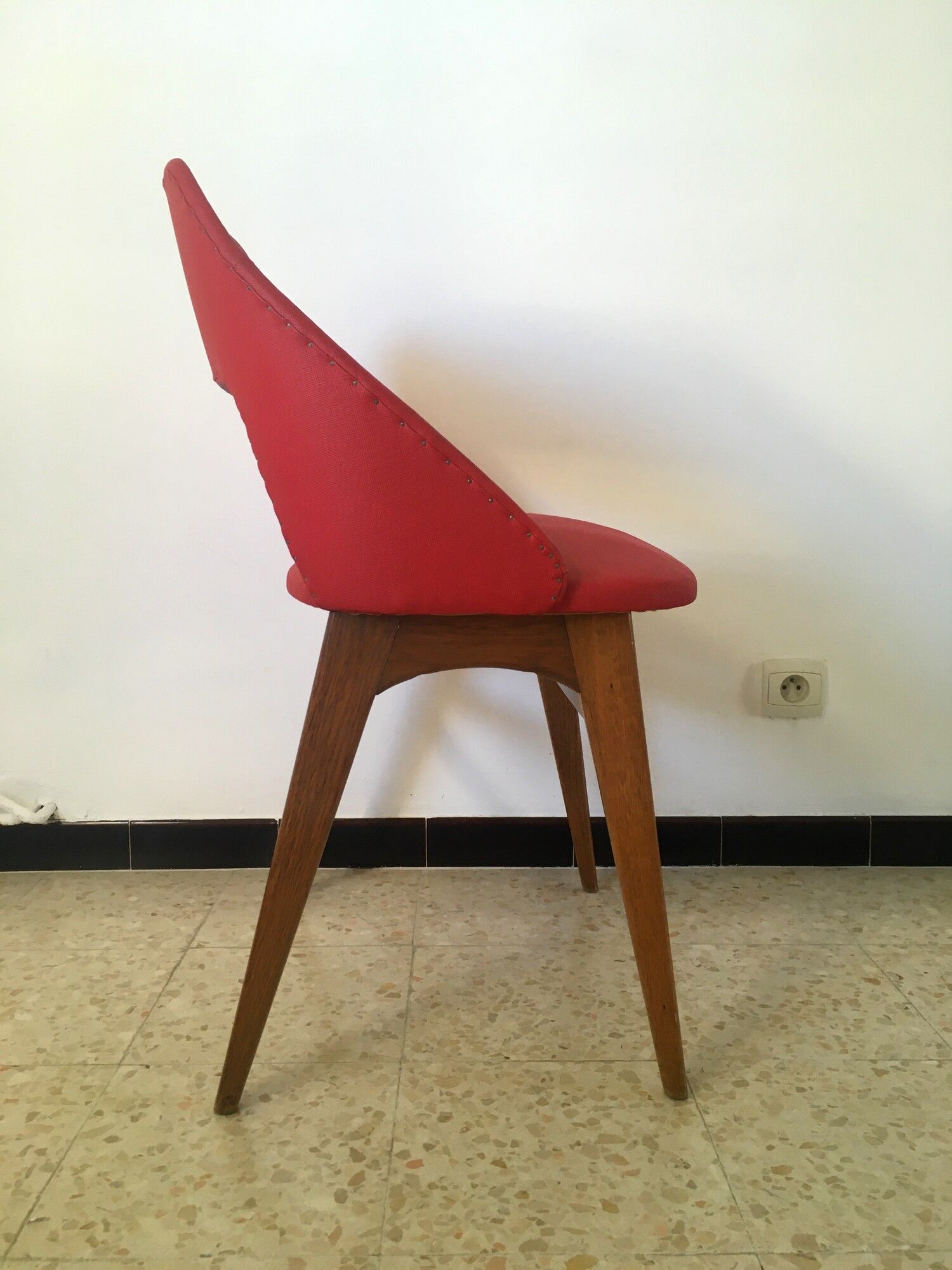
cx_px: 476
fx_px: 1063
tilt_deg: -8.0
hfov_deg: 48.2
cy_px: 635
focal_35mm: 29
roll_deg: +1.1
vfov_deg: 61.7
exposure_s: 1/33
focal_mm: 4.15
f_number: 2.2
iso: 80
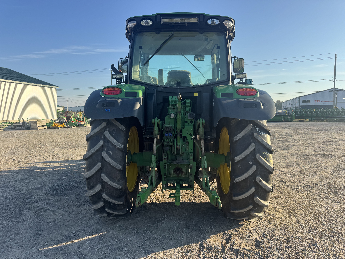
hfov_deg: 71.6
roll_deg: +1.4
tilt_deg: -3.9
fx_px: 239
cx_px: 172
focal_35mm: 24
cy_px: 130
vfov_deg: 56.8
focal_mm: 6.76
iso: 80
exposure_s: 1/1818
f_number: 1.78
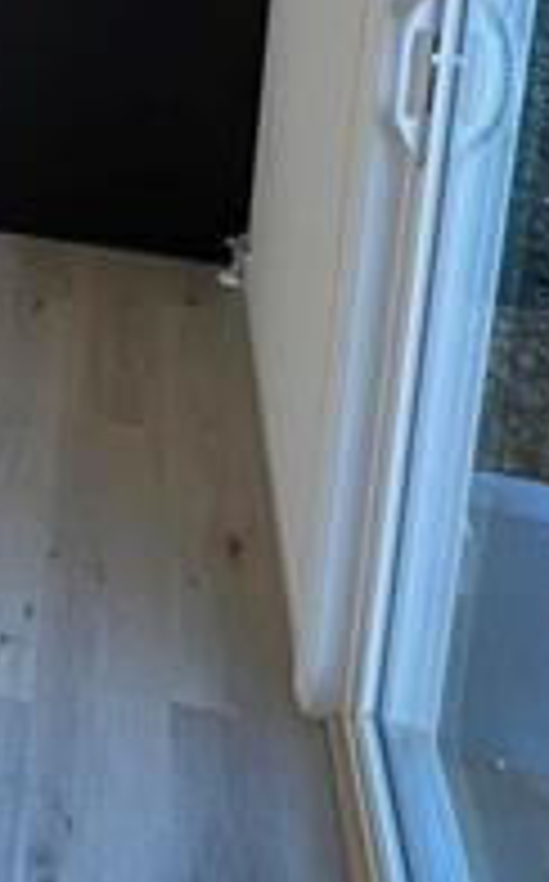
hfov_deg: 18.3
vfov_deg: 32.9
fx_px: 1297
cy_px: -90
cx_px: -468
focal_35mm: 54
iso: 50
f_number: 1.8
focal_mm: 1.57
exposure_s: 1/120
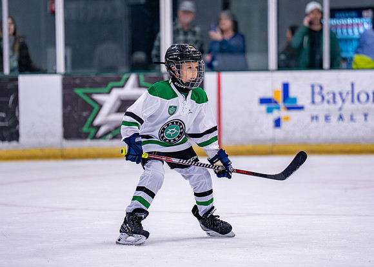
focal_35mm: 243
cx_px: 189
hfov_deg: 8.3
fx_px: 2584
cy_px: 117
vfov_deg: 5.9
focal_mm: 182
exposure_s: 1/1250
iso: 2500
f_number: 2.8
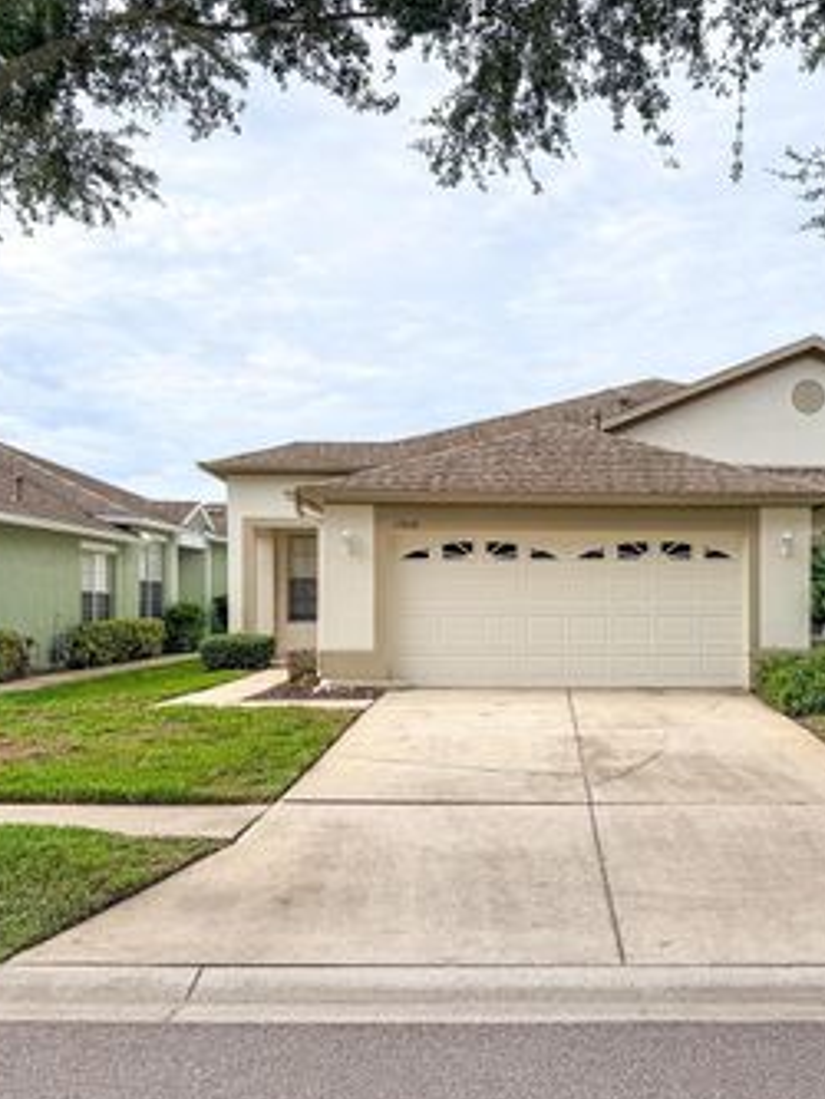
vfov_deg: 51.3
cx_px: 564
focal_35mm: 36
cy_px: 602
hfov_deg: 39.1
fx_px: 1143
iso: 80
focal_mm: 6.76
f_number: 1.8
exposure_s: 1/5700
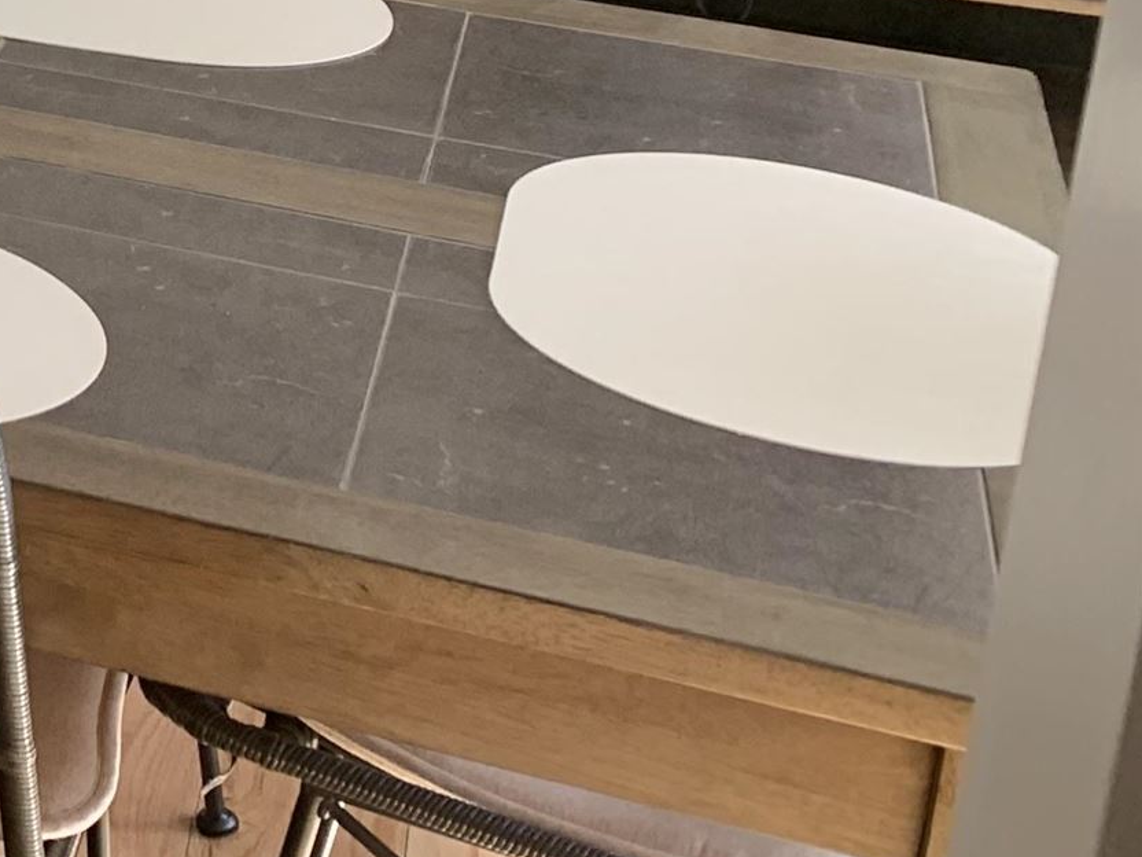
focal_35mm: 96
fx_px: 3167
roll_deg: -0.6
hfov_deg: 16.7
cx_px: -964
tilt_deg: -15.6
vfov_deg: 14.7
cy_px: -250
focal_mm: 4.25
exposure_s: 1/121
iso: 80
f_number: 1.8
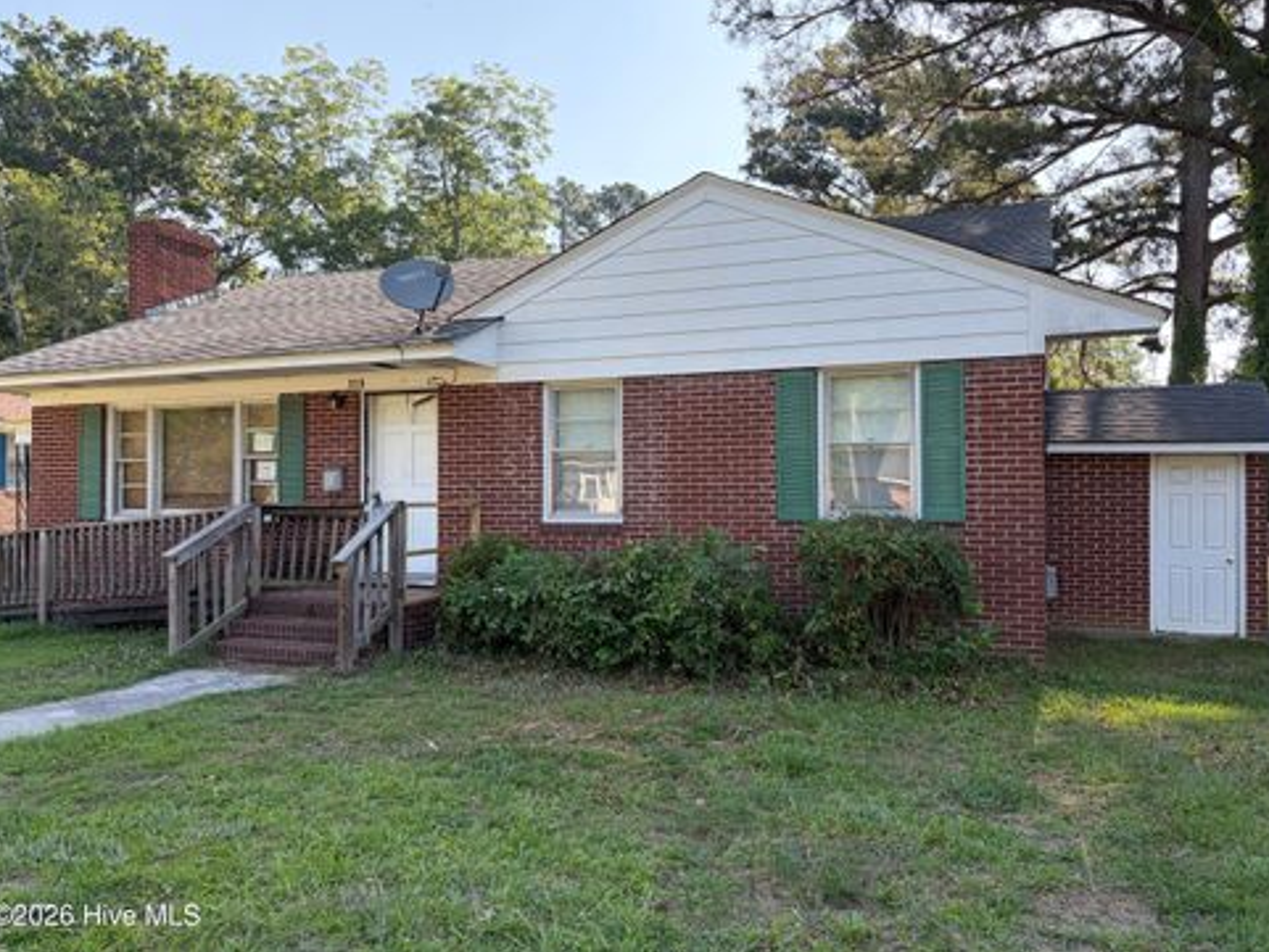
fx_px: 990
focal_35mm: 27
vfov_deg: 51.4
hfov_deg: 65.3
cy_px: 465
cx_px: 649
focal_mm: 5.96
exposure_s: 1/873
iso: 64
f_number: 1.6
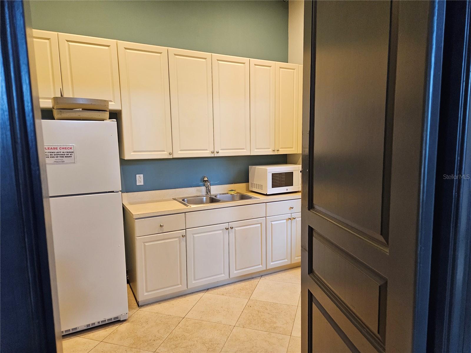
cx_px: 236
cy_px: 176
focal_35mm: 23
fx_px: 313
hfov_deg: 73.9
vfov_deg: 58.9
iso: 500
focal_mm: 5.4
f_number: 1.8
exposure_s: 1/120
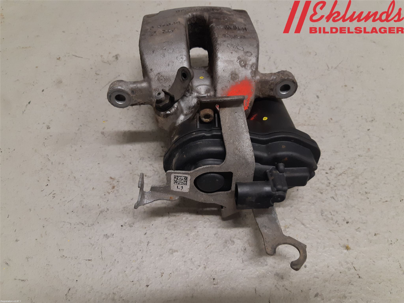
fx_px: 303
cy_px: 152
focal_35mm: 26
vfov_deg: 53.1
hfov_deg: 67.3
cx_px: 202
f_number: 1.7
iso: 160
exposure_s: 1/50
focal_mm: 3.93
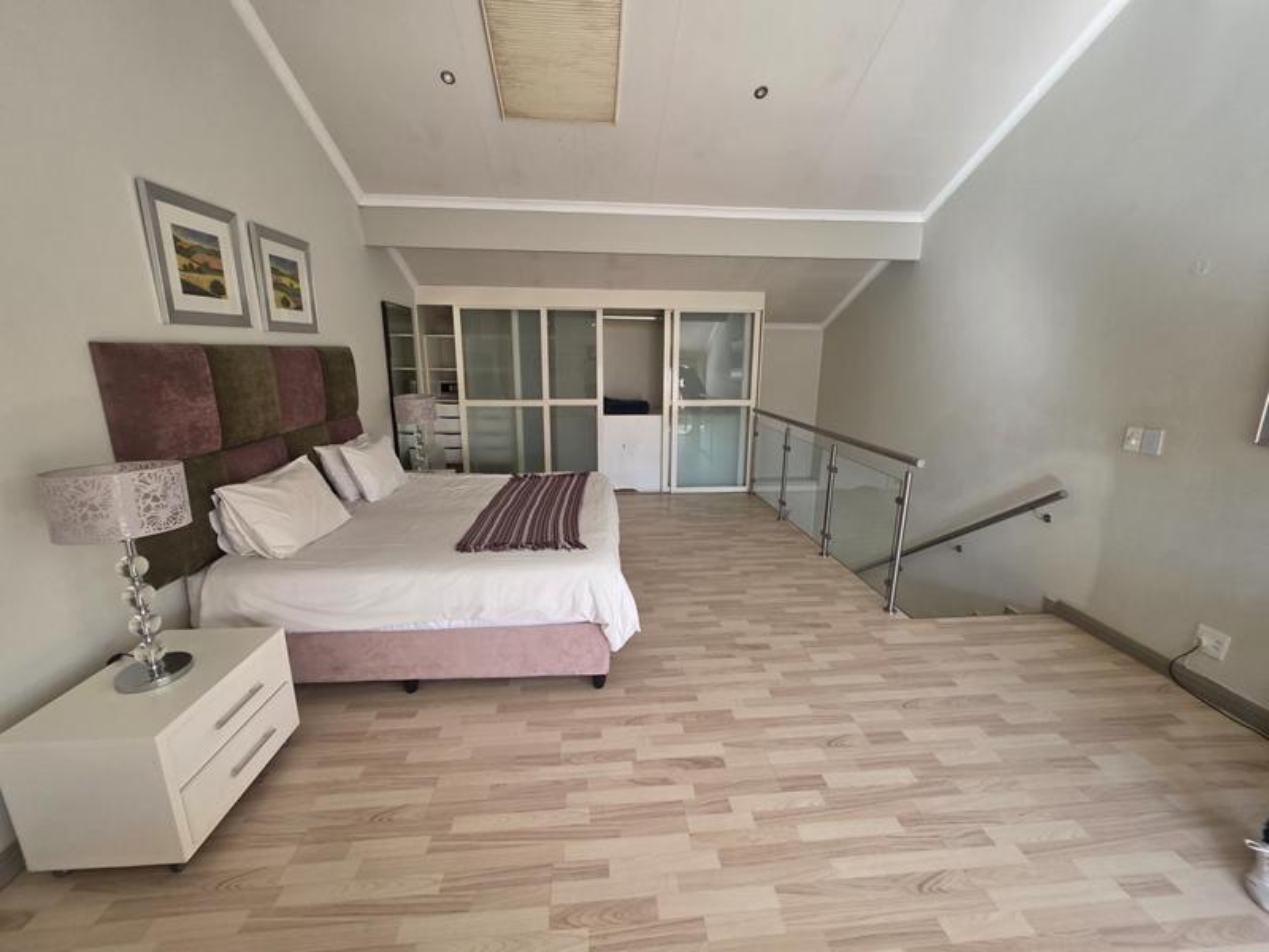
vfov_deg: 89.9
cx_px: 634
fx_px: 477
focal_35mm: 13
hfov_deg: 106.2
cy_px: 476
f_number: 1.9
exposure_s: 1/100
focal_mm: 2.2
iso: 160
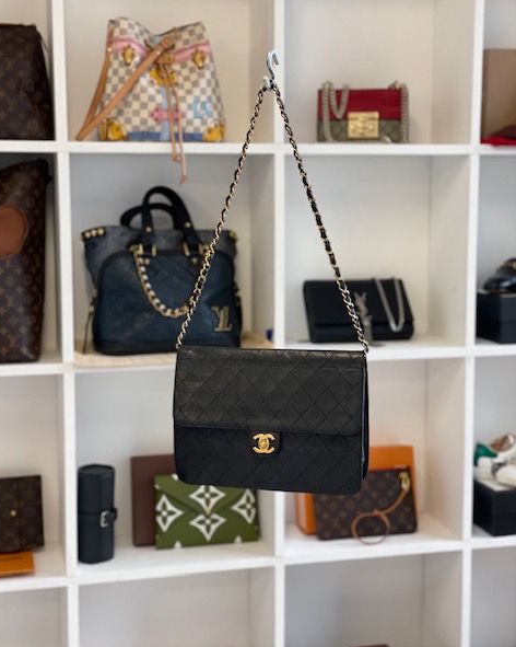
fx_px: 1051
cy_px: 307
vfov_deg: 34.2
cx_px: 255
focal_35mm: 55
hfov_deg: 27.6
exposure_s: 1/100
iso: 160
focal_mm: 6
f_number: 2
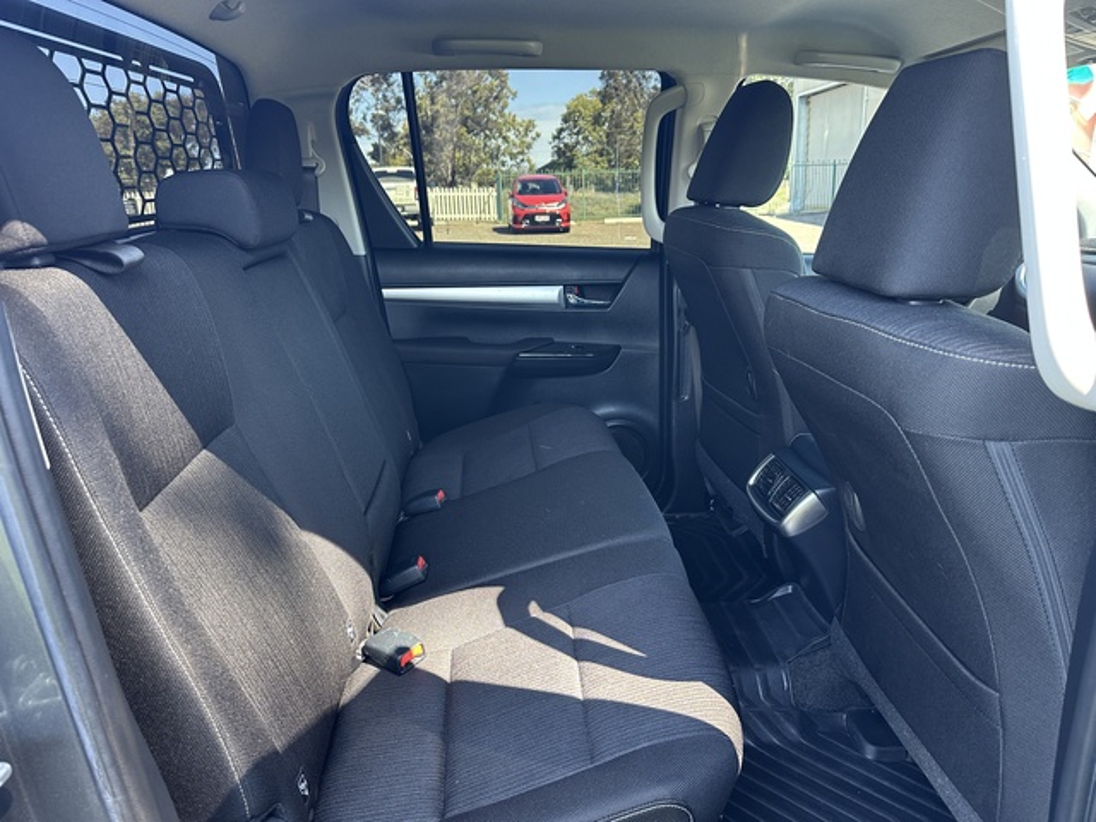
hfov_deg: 71.6
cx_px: 548
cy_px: 411
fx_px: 760
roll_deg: +1.6
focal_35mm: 24
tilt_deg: -15.0
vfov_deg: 56.8
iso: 250
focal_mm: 6.86
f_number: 1.78
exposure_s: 1/93
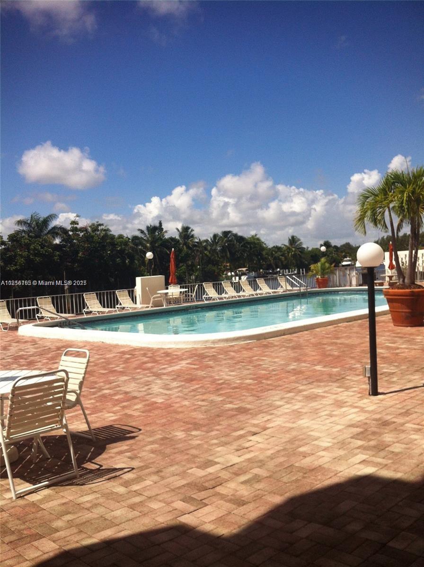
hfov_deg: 40.6
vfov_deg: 52.7
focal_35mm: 35
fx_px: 573
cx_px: 212
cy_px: 284
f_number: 2.8
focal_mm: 3.85
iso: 80
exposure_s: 1/2514
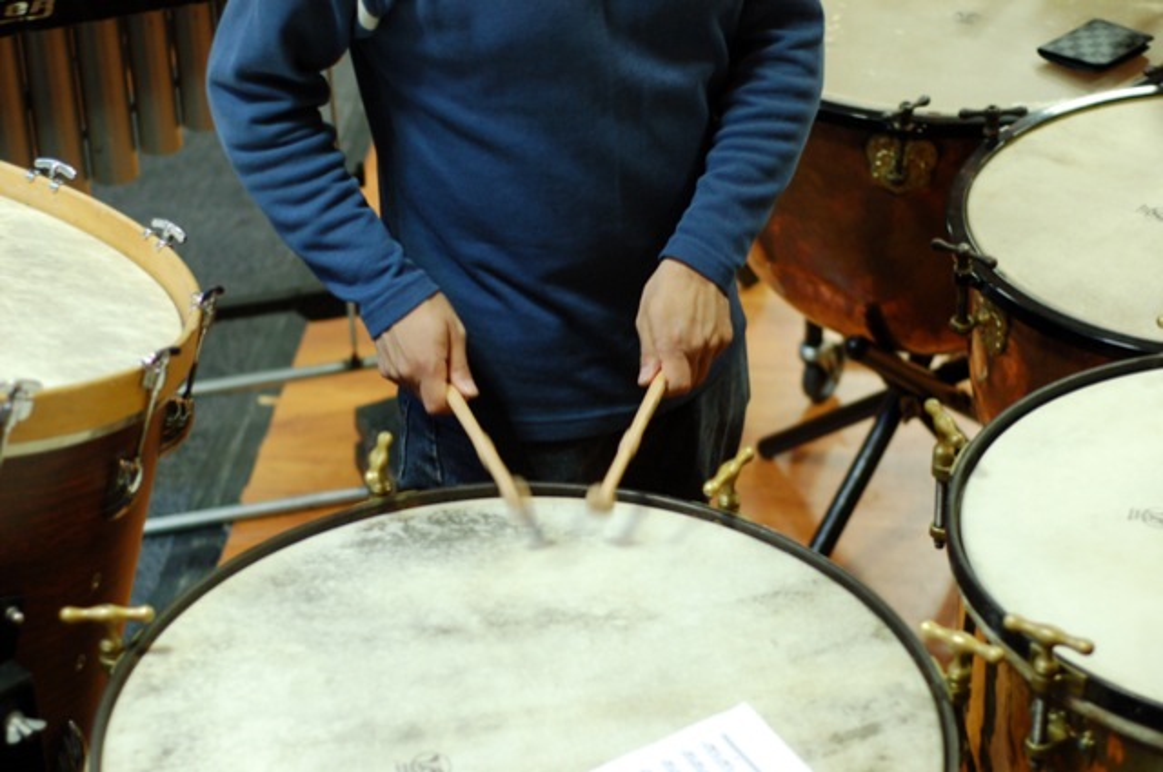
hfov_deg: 27.0
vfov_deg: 18.1
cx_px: 582
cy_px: 386
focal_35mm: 75
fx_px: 2420
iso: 800
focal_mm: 50
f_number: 2.8
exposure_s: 1/30
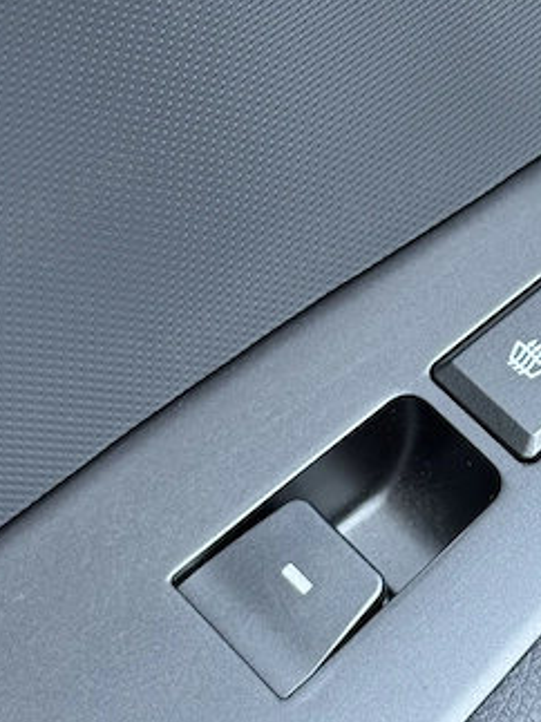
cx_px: 461
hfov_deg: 12.4
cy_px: 329
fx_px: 2481
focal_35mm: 119
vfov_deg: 16.6
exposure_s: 1/141
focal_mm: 6.76
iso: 100
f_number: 1.78
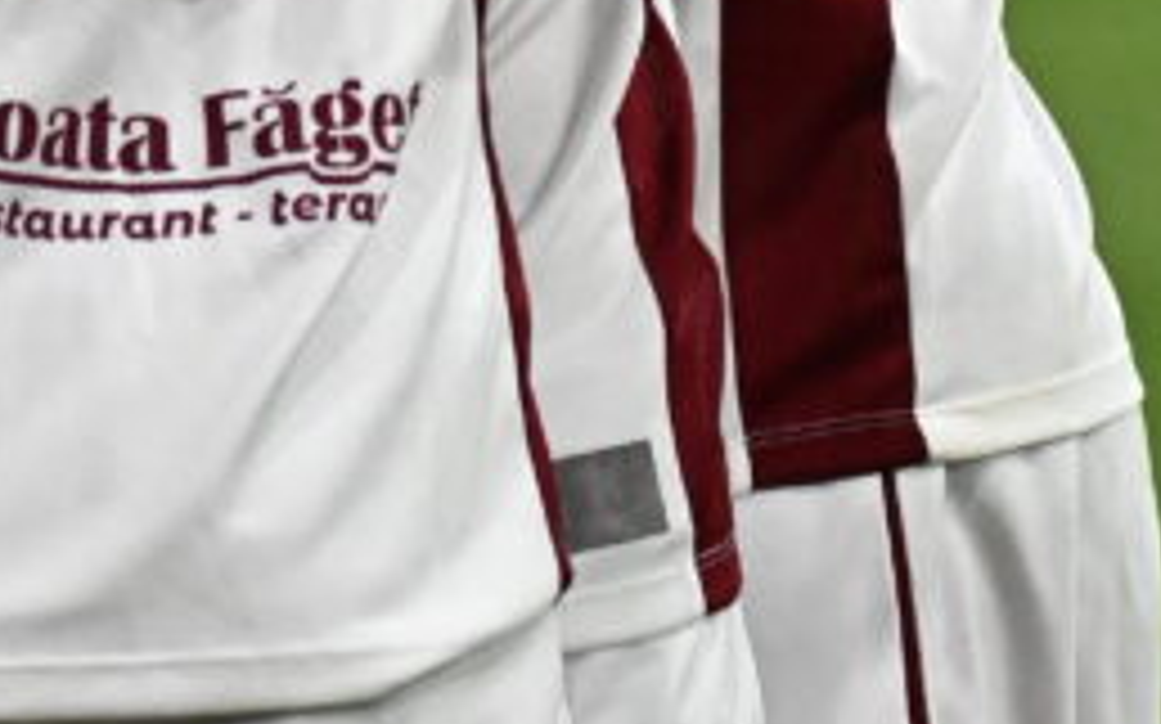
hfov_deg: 2.1
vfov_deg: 1.3
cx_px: -1053
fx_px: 31532
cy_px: -740
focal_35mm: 997
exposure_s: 1/1250
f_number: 5.6
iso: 4000
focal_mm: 180
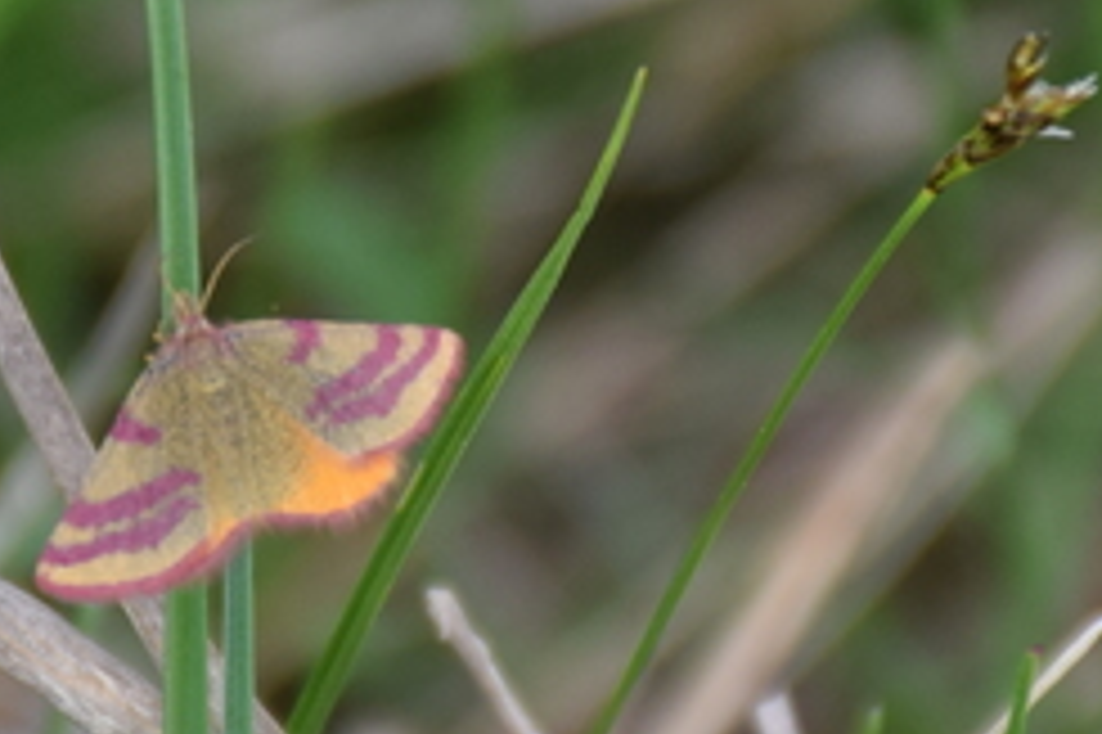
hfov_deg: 2.5
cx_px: 450
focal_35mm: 823
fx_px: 25175
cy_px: 198
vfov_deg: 1.7
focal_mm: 140
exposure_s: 1/500
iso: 400
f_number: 5.6
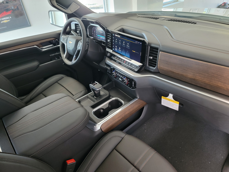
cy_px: 86
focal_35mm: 24
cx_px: 114
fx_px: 159
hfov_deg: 71.6
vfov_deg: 56.8
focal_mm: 6.7
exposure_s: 1/40
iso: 320
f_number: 1.8
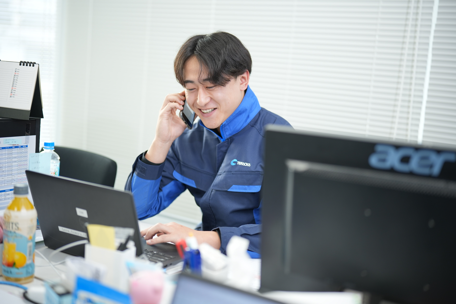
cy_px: 152
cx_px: 228
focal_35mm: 50
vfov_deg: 27.0
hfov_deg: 39.6
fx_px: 633
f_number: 1.4
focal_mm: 50
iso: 200
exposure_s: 1/160
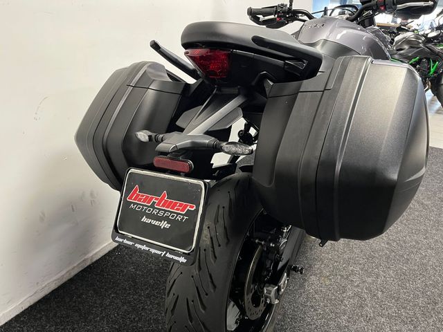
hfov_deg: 67.3
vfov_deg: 53.1
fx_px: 333
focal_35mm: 26
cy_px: 166
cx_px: 222
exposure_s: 1/50
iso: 400
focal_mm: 5.1
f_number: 1.6
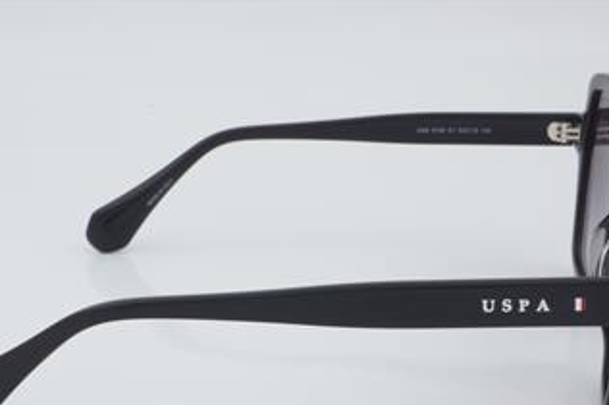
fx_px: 1605
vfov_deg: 14.4
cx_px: 293
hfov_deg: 21.5
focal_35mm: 95
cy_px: 251
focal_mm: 50
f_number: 32
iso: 100
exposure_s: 1/3
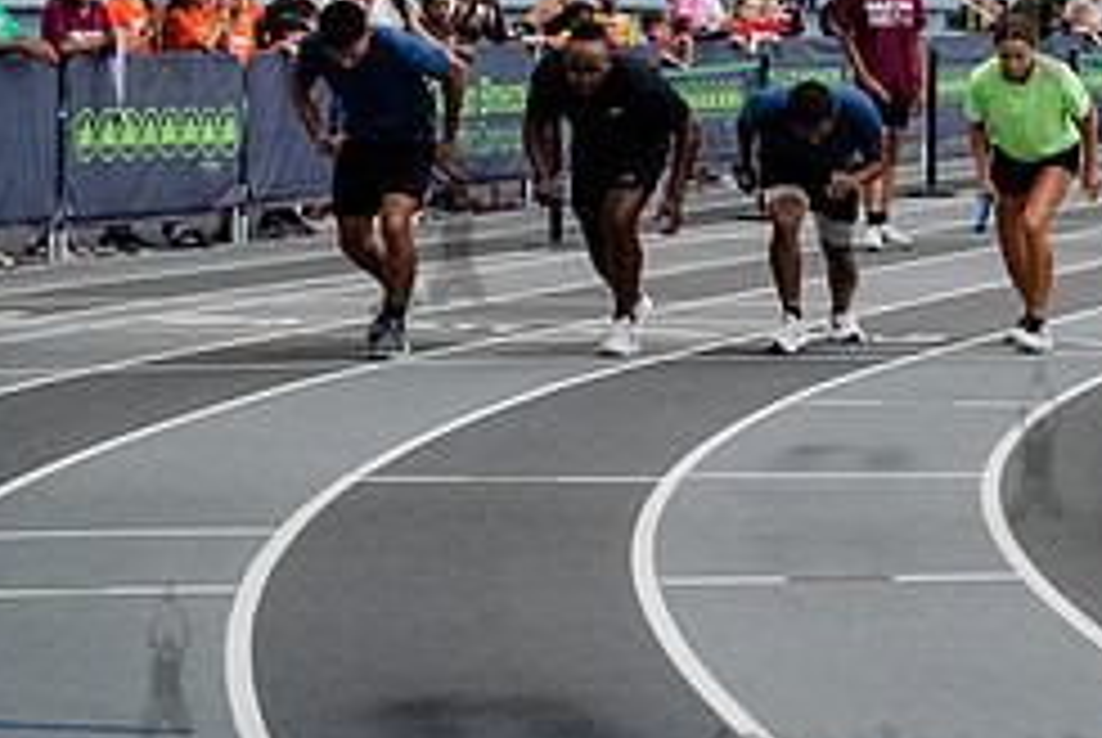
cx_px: 1179
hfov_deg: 12.6
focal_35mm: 160
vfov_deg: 8.6
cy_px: 96
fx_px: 4904
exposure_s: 1/1000
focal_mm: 52
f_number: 3.5
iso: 6400
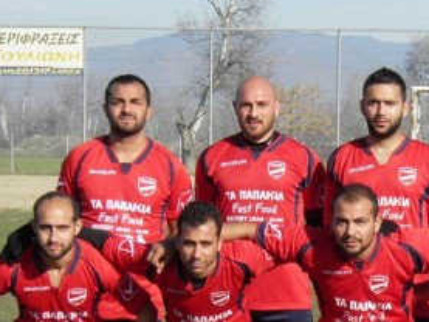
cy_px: 211
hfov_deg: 9.8
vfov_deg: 7.4
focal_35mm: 200
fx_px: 2480
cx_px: 409
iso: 50
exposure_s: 1/320
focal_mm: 15.2
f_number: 5.6
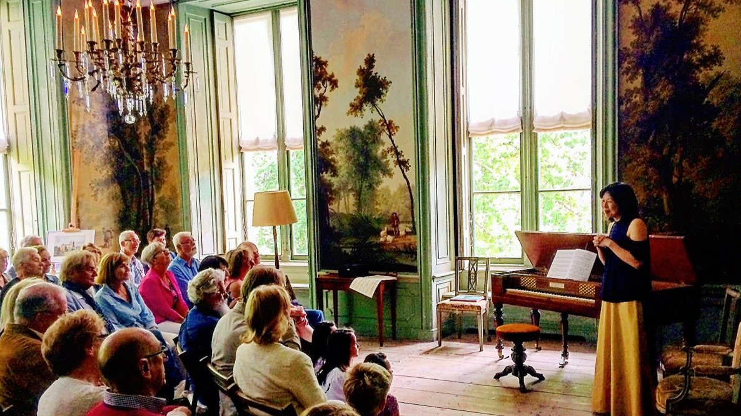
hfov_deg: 61.0
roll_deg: +2.2
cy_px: 236
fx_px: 629
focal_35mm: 32
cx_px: 374
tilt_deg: -5.0
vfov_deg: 36.6
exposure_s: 1/33
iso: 50
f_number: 2.2
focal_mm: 4.15
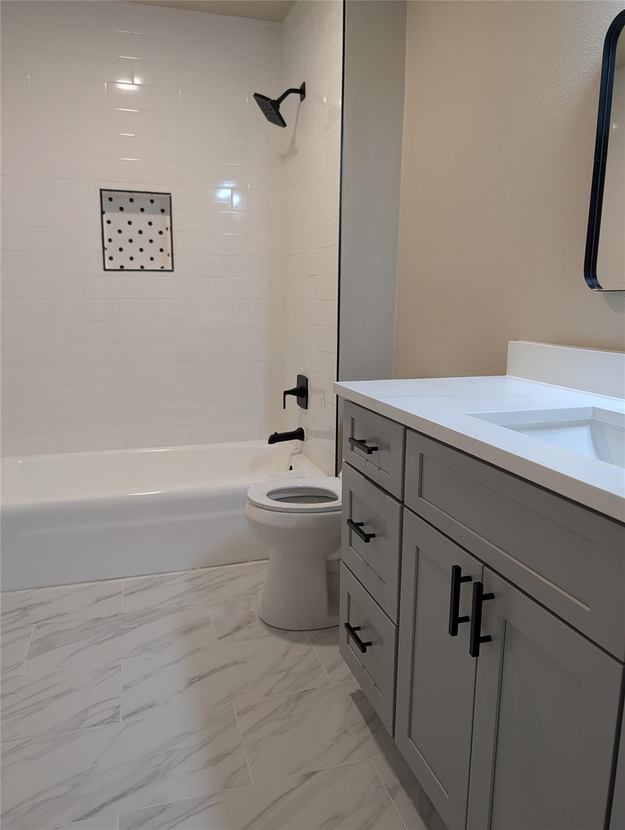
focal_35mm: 24
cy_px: 415
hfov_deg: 56.9
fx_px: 576
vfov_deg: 71.5
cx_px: 312
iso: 103
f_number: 1.68
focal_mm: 6.9
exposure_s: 1/77.8
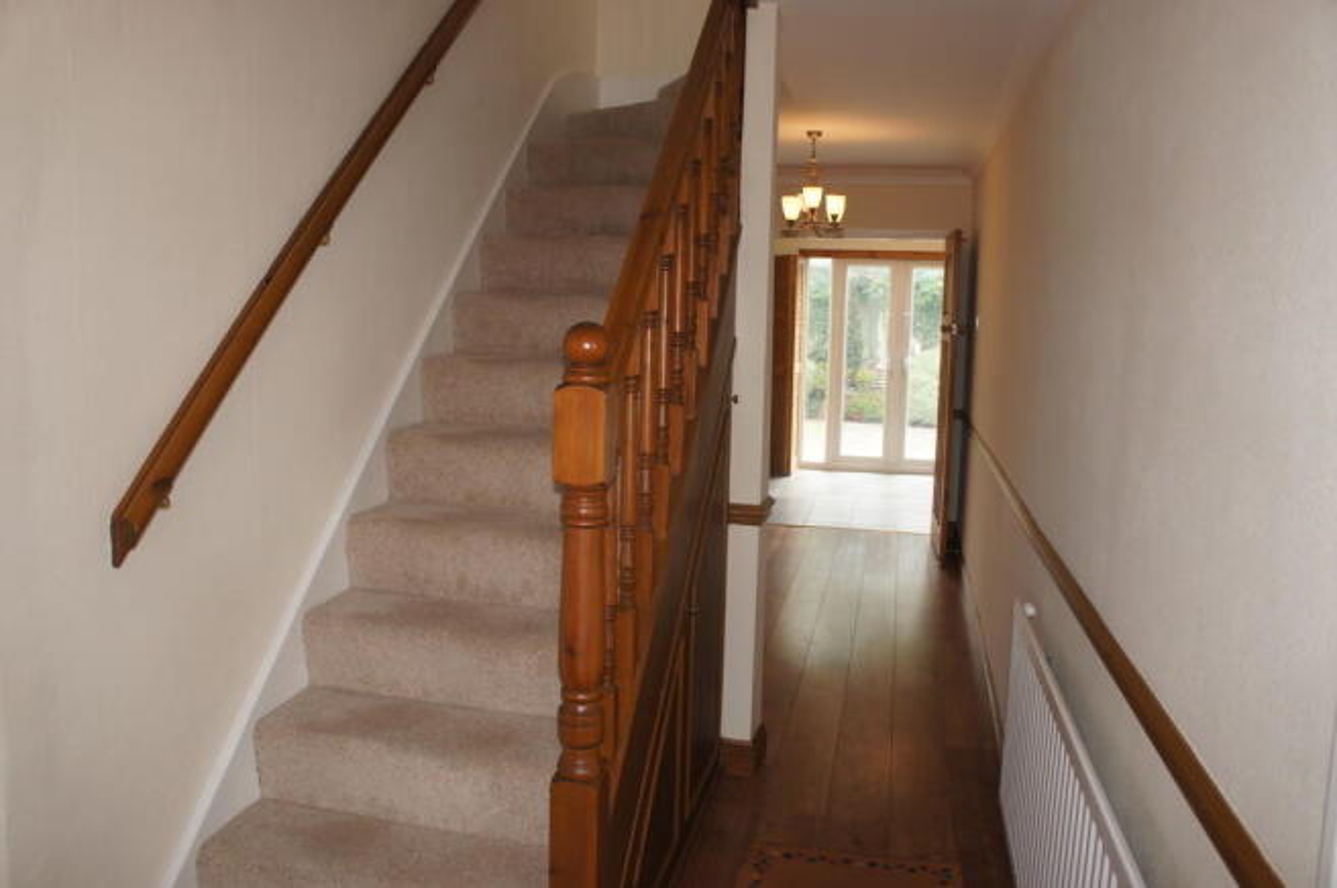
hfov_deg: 67.4
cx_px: 668
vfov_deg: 47.8
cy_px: 444
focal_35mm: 27
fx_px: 1002
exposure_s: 1/80
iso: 200
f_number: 4
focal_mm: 18
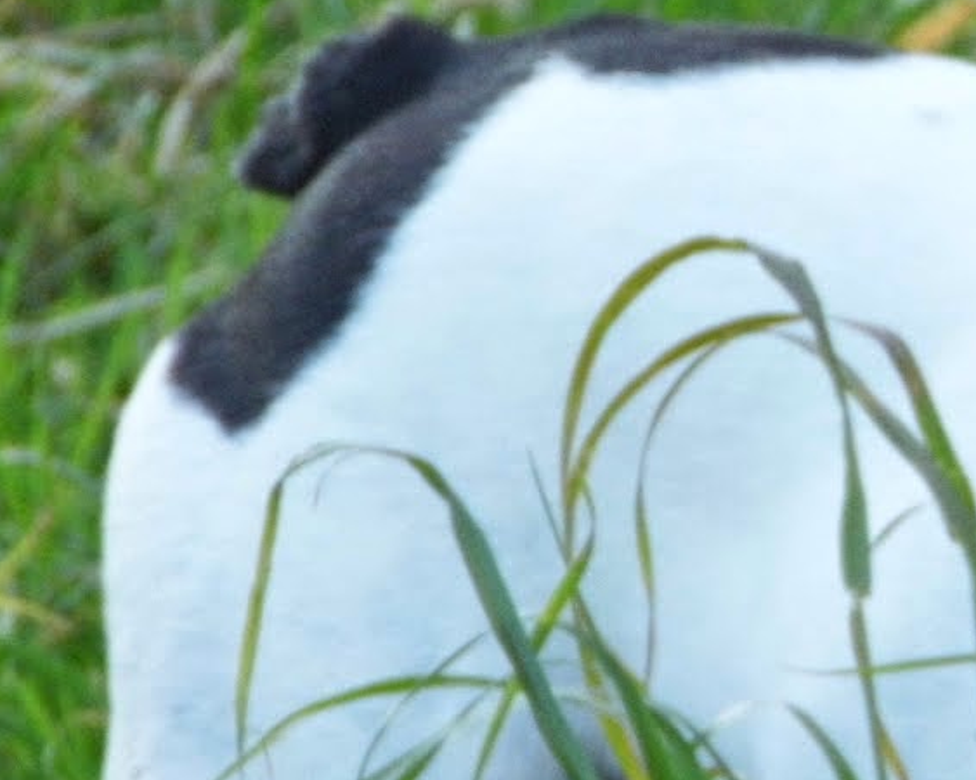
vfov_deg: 1.6
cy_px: 617
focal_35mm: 984
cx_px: 1219
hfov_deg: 2.0
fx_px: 28414
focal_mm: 49.7
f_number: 4.2
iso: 100
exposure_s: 1/125
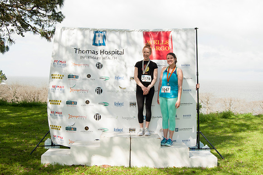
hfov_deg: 55.2
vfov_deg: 38.3
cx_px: 132
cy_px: 88
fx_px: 252
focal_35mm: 34
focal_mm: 23
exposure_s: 1/200
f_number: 9
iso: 250
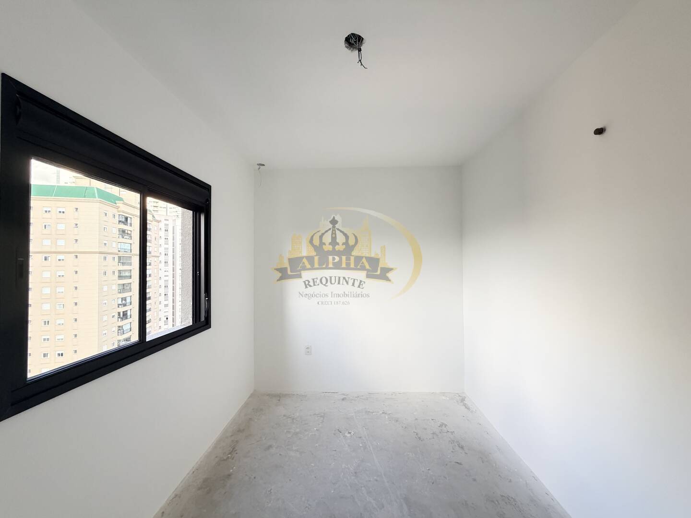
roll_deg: +0.4
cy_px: 259
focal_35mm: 14
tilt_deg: +0.7
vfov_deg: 85.7
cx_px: 346
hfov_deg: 102.1
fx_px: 279
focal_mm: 2.22
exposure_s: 1/121
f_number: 2.2
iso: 320
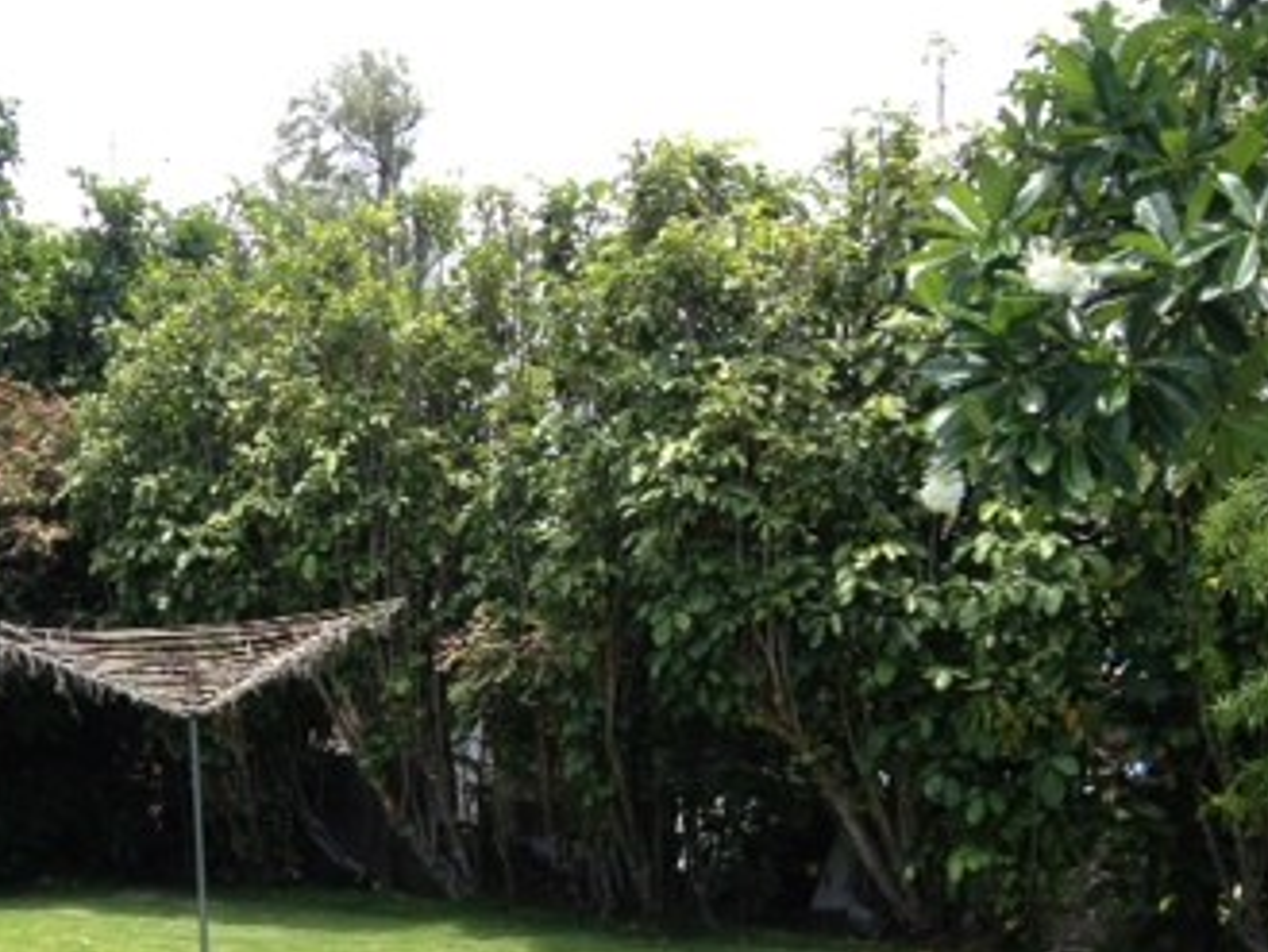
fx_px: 2492
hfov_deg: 27.3
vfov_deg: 21.1
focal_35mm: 68
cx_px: 77
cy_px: 898
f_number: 2.4
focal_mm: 4.28
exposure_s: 1/449
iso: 50
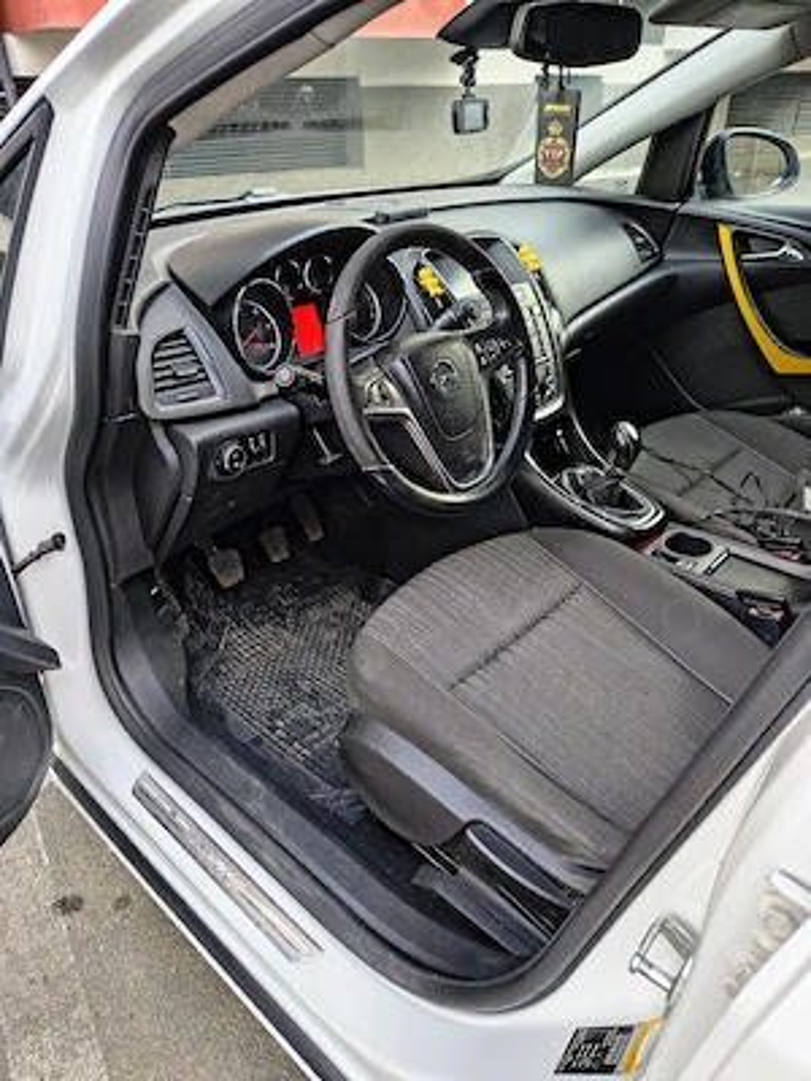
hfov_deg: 56.8
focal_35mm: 24
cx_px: 406
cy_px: 540
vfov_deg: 71.6
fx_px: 750
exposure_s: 1/100
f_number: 1.8
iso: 168
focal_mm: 5.56
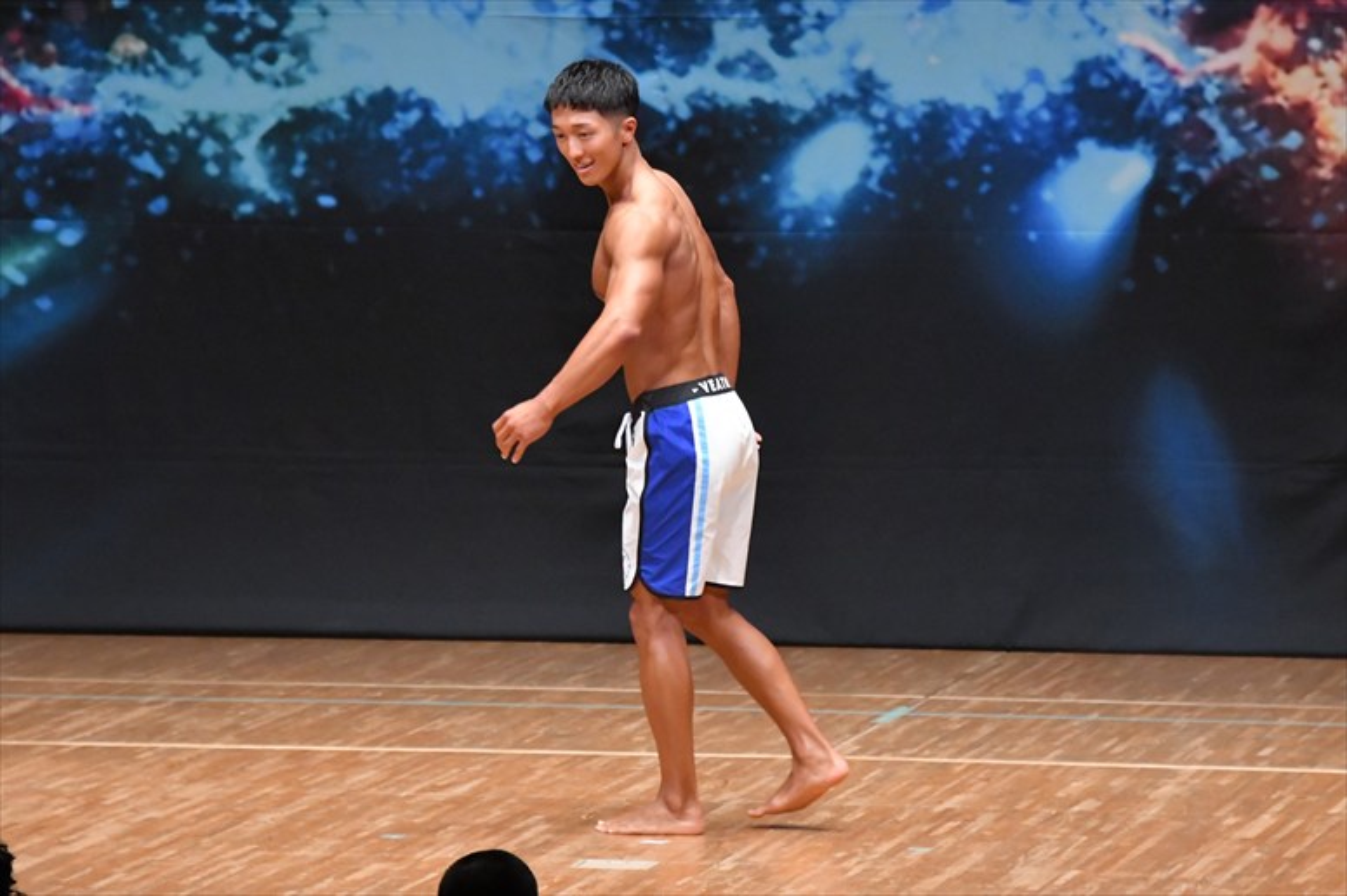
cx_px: 674
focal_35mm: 285
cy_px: 448
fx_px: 10659
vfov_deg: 4.8
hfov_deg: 7.2
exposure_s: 1/400
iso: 8000
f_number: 5.6
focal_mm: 190
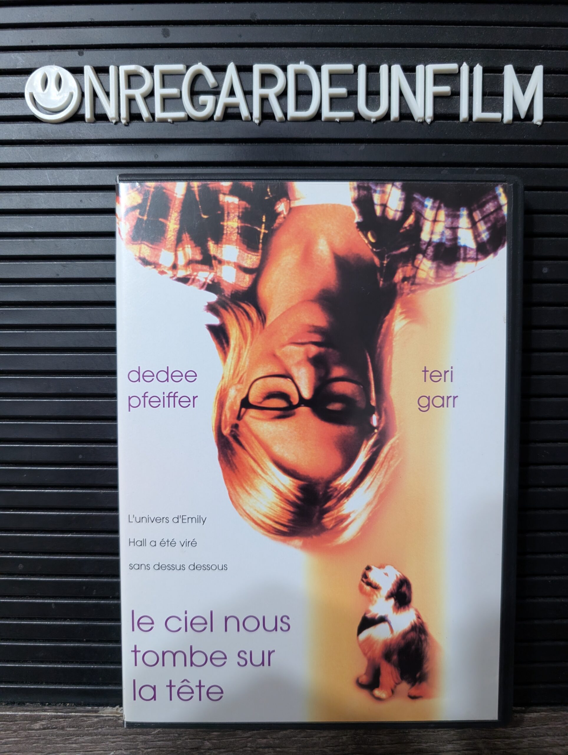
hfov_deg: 56.9
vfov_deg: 71.5
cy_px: 378
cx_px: 284
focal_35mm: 24
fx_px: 524
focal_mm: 6.9
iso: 681
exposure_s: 1/120
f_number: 1.68
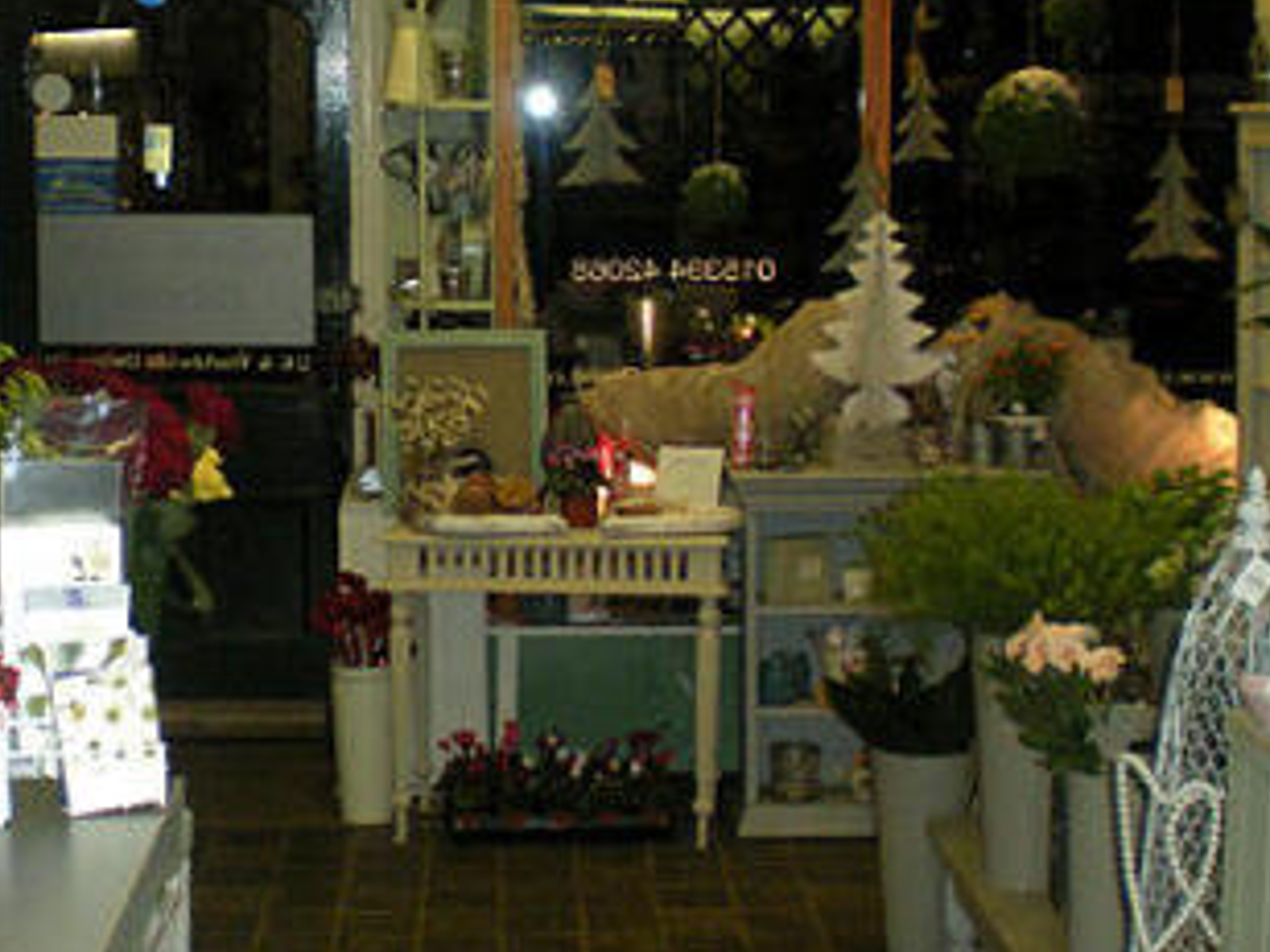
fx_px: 2642
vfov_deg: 20.4
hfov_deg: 27.0
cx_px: 571
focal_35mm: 72
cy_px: 385
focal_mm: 6.3
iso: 281
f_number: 3.1
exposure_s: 1/60
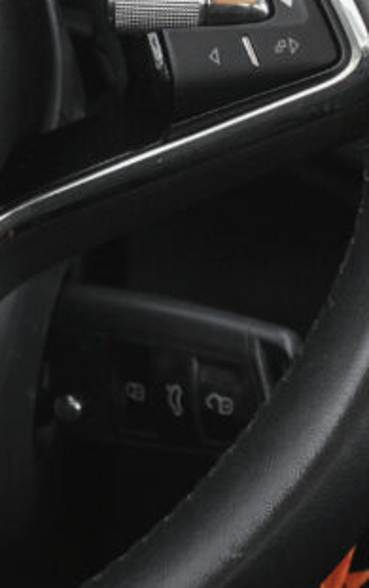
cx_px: -388
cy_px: 58
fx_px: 3660
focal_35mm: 228
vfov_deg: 9.2
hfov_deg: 5.6
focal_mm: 45
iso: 2000
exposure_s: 1/125
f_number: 7.1
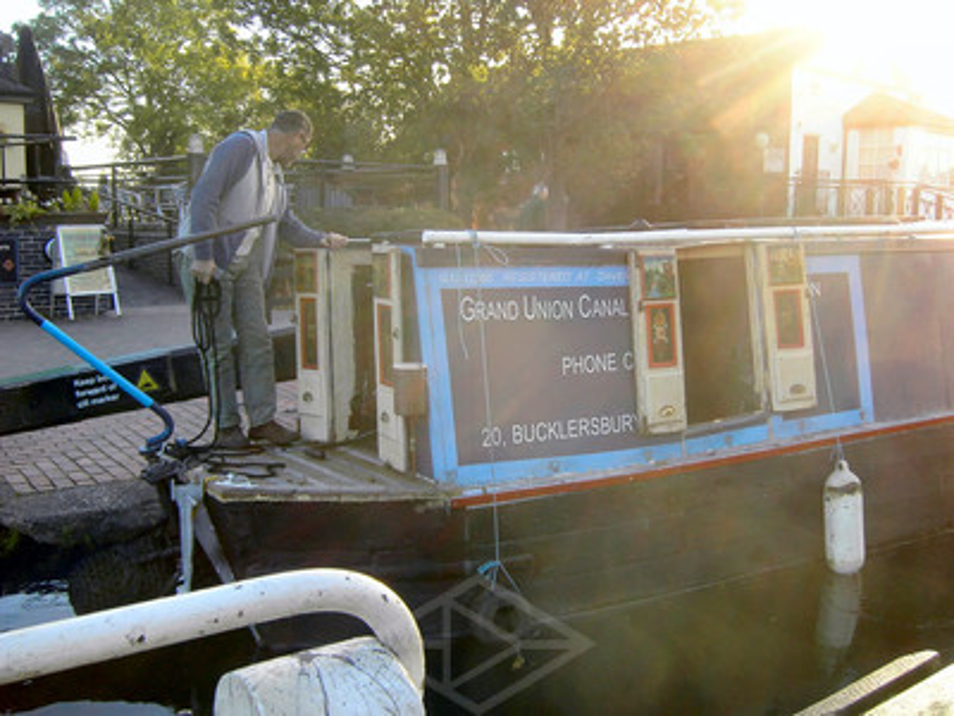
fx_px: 965
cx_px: 477
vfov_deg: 40.7
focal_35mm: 35
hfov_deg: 52.6
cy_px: 358
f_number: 4.8
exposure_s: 1/100
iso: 100
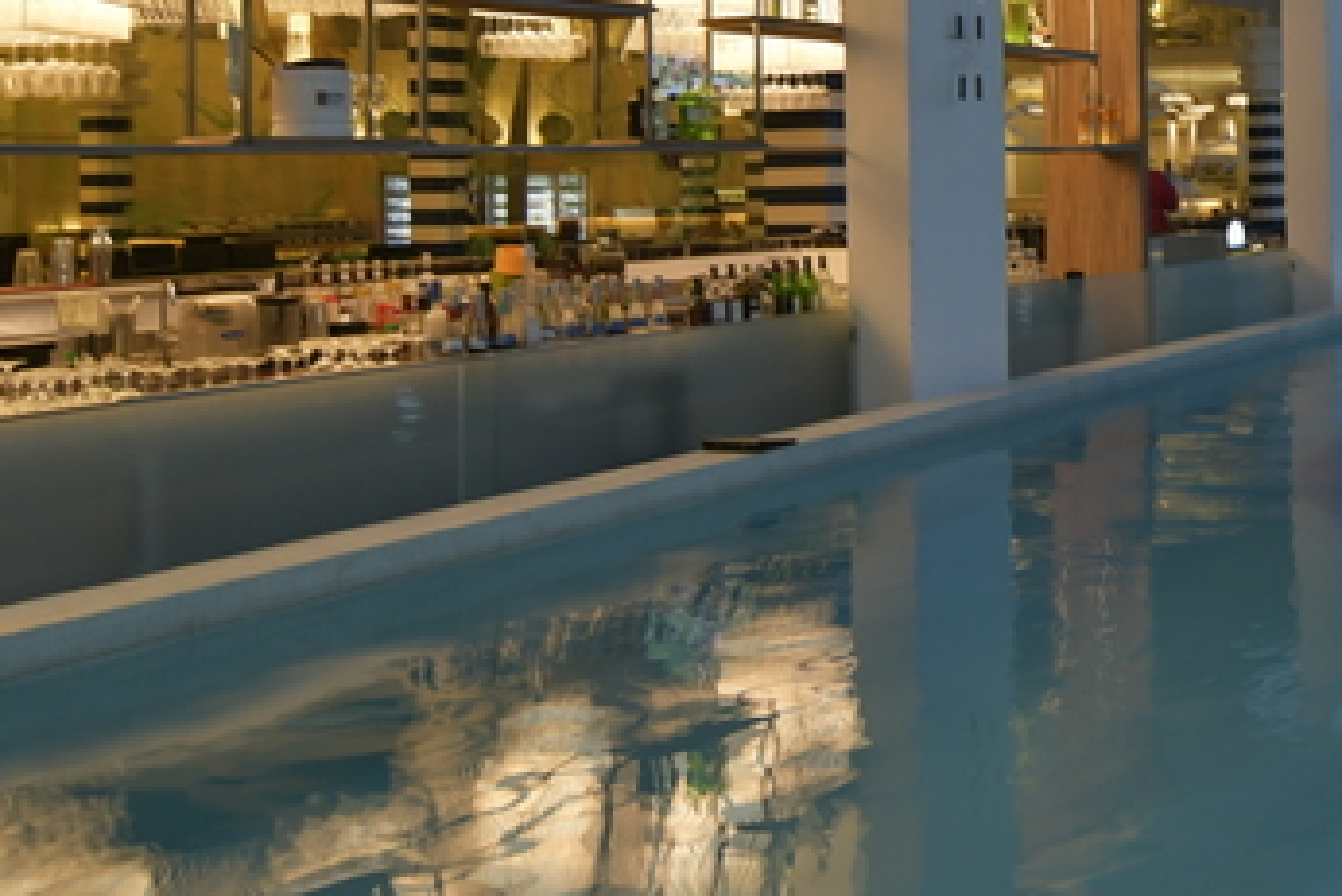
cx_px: 1361
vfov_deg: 33.7
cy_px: 153
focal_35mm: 38
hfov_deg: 43.0
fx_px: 1423
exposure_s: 1/25
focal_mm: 11
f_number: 4
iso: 800
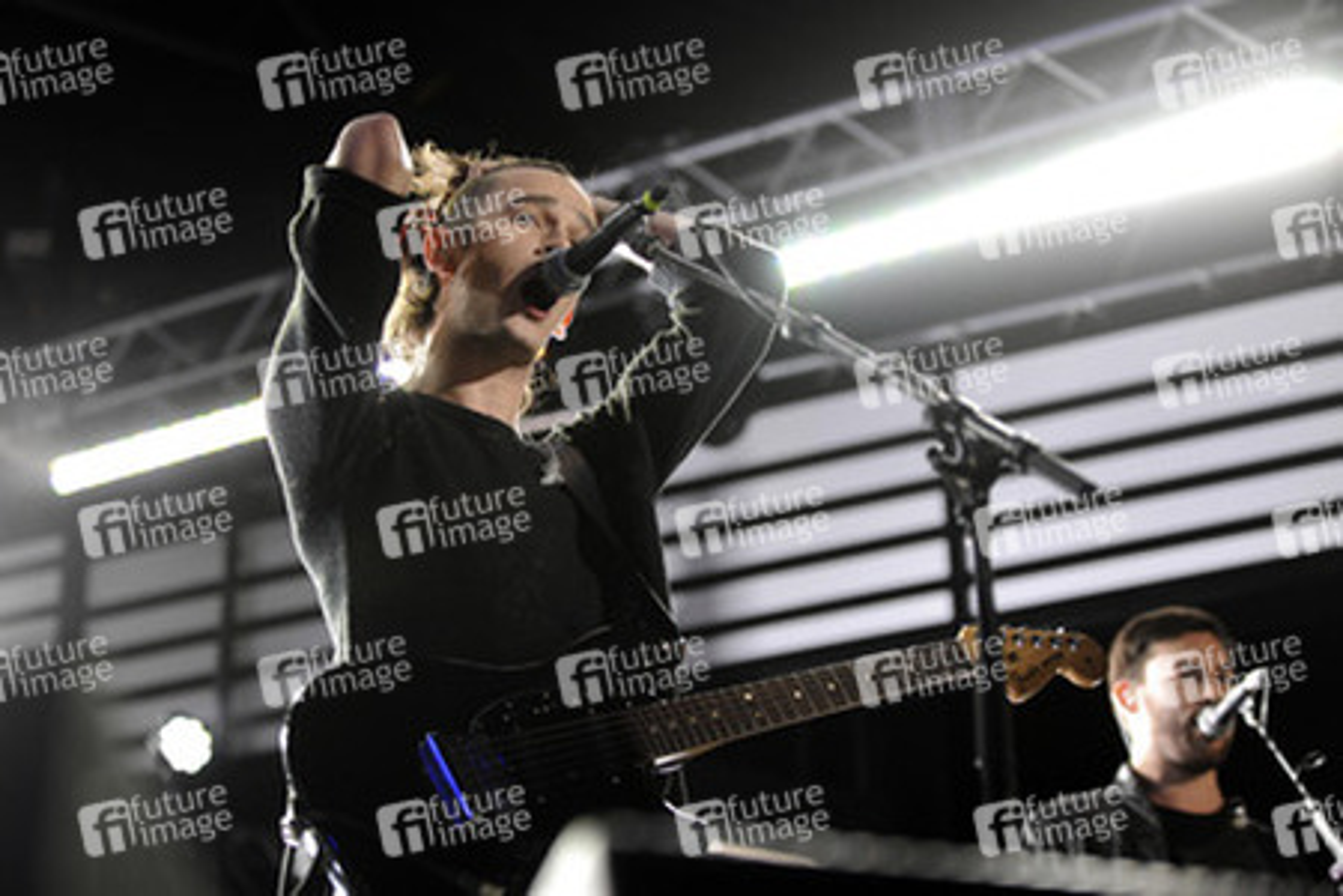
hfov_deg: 26.0
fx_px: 2910
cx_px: 672
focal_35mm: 78
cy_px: 448
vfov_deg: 17.5
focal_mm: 78
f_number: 2.8
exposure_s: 1/400
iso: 1250
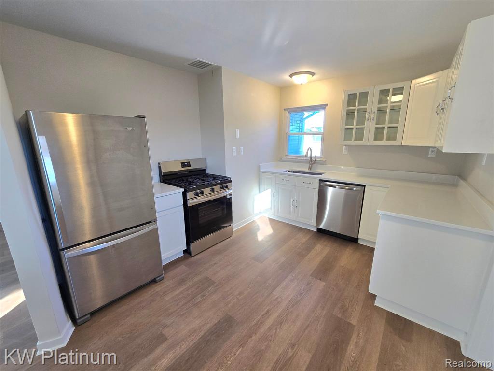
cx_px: 247
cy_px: 186
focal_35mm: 13
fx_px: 186
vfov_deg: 89.9
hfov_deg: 106.2
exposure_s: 1/120
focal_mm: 2.2
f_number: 2.2
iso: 100
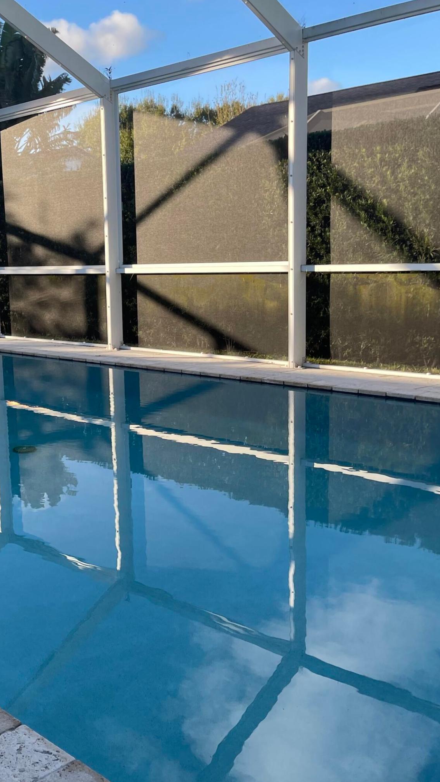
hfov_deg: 28.3
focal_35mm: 39
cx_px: -13
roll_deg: +4.0
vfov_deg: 51.6
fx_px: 809
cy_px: 383
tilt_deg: -8.5
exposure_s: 1/357
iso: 32
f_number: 1.6
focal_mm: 5.1
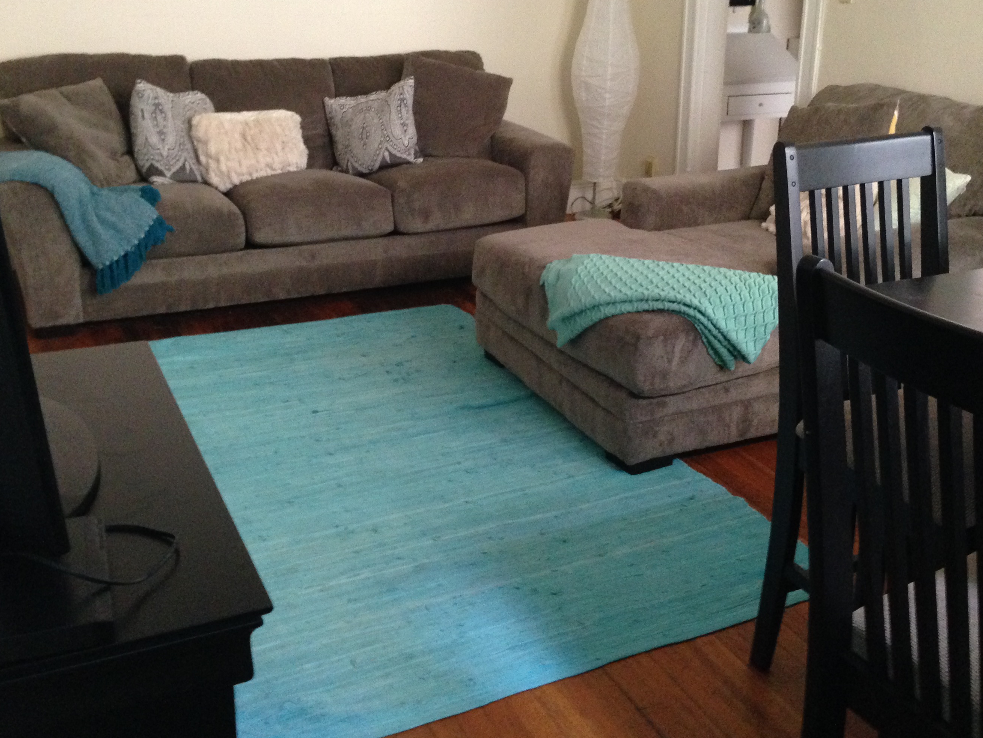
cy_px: 292
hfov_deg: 45.8
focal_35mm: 41
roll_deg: -0.7
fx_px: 1164
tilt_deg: -18.4
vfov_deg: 35.0
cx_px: 501
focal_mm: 4.12
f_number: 2.4
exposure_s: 1/20
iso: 400
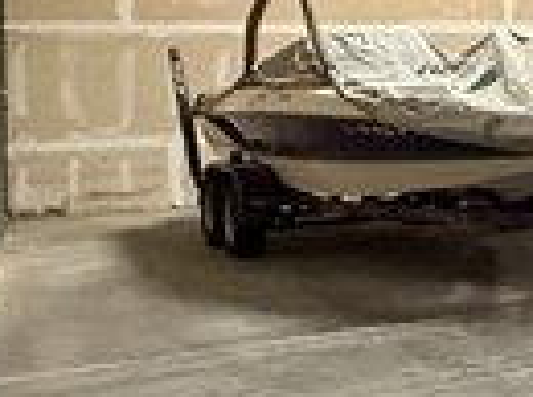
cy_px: 53
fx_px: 1276
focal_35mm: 83
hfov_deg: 15.8
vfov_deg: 17.5
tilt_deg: -0.4
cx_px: 1189
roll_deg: +0.6
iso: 400
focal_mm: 2.22
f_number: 2.2
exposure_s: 1/60
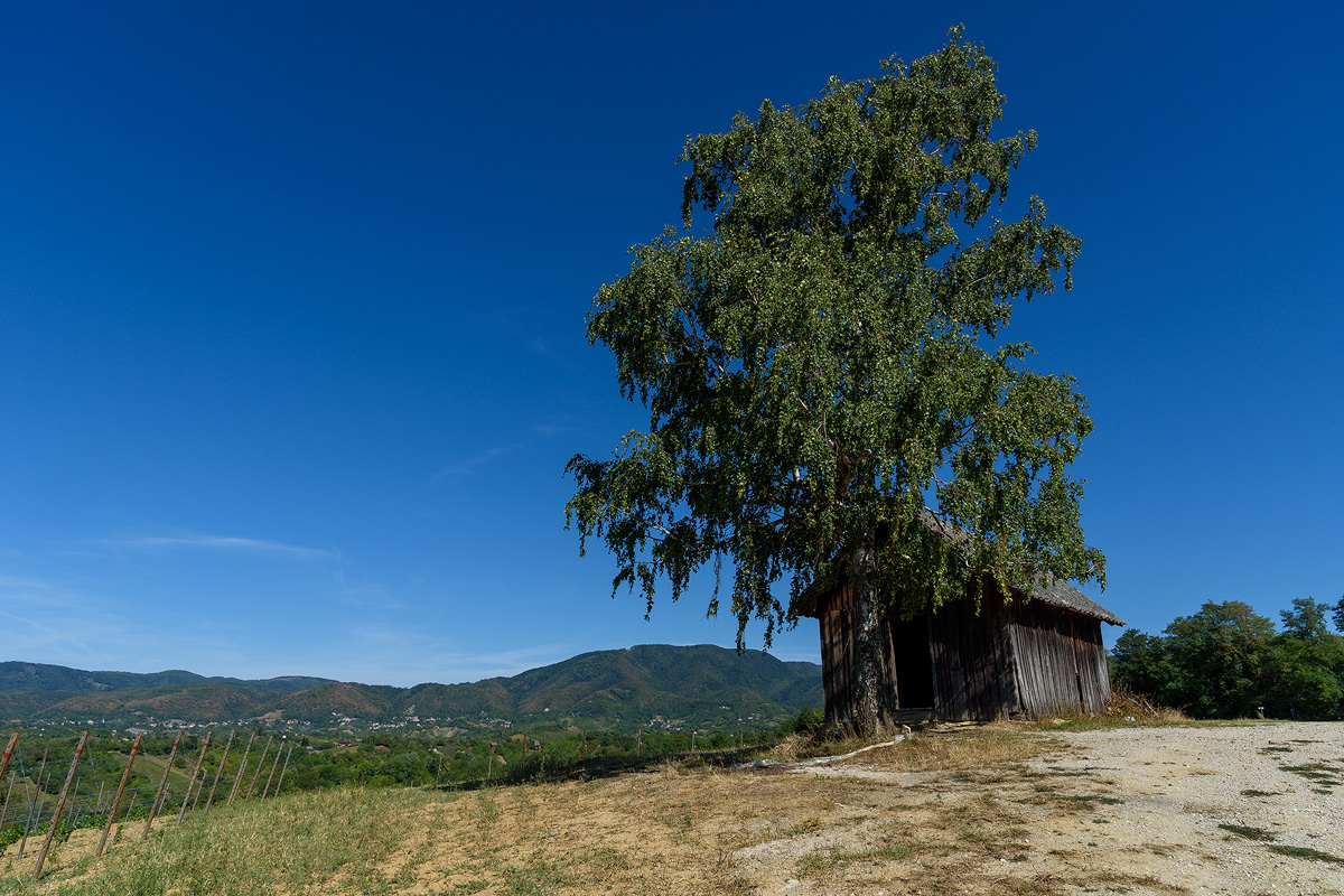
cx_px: 672
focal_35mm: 24
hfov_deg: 73.7
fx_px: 896
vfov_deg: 53.1
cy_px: 448
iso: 100
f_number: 11
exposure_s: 1/400
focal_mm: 24
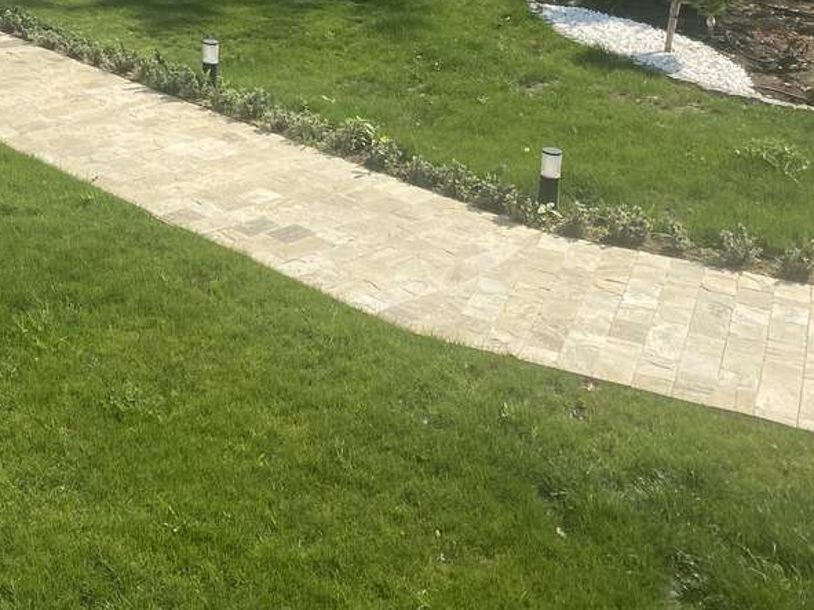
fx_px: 1552
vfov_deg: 20.7
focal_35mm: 66
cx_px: -121
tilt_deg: -10.8
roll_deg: -1.1
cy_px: -134
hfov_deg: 26.6
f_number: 1.8
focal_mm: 4.25
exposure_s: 1/2268
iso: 32
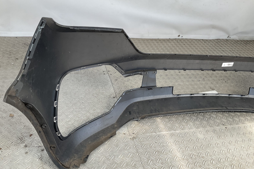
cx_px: 126
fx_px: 219
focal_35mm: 31
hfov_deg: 60.3
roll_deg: -12.6
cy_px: 88
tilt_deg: -34.4
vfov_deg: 42.3
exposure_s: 1/222
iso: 16
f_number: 1.8
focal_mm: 3
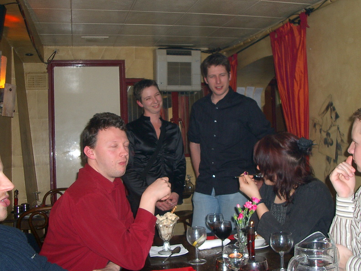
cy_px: 136
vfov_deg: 35.1
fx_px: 428
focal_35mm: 41
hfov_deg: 45.8
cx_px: 180
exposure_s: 1/40
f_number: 2.8
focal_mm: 6.8
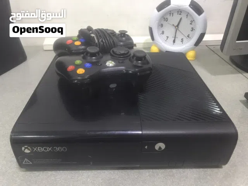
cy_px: 93
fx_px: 201
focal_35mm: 28
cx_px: 124
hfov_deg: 63.4
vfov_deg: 49.7
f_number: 1.8
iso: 80
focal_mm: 3.99
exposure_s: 1/17
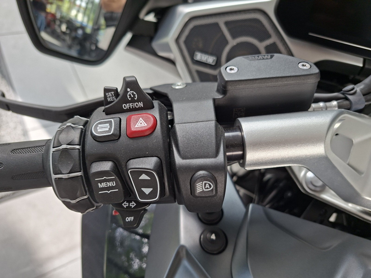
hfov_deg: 73.9
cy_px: 139
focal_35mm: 23
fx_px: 247
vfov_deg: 58.9
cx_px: 186
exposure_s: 1/143
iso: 40
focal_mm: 5.54
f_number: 1.8
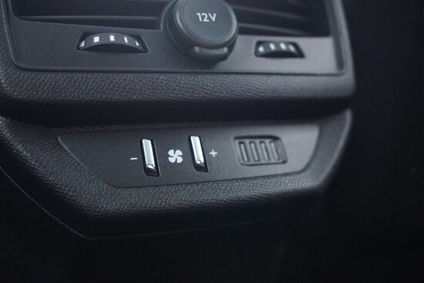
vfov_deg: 36.9
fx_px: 424
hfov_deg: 53.1
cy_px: 142
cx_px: 212
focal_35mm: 36
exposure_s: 1/30
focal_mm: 24
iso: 6400
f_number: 2.8
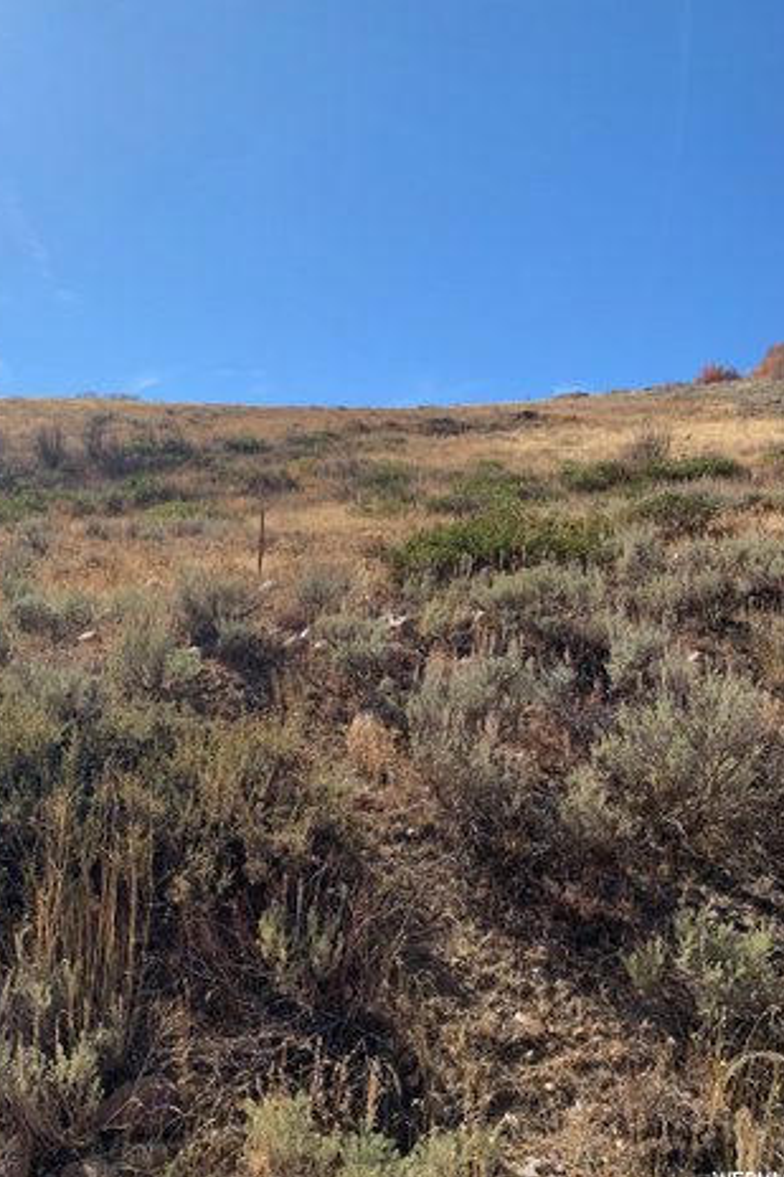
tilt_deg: +5.2
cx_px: 337
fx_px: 915
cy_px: 581
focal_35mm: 28
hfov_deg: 46.2
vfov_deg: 65.5
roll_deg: -5.1
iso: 25
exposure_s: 1/1916
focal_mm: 4.25
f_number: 1.8
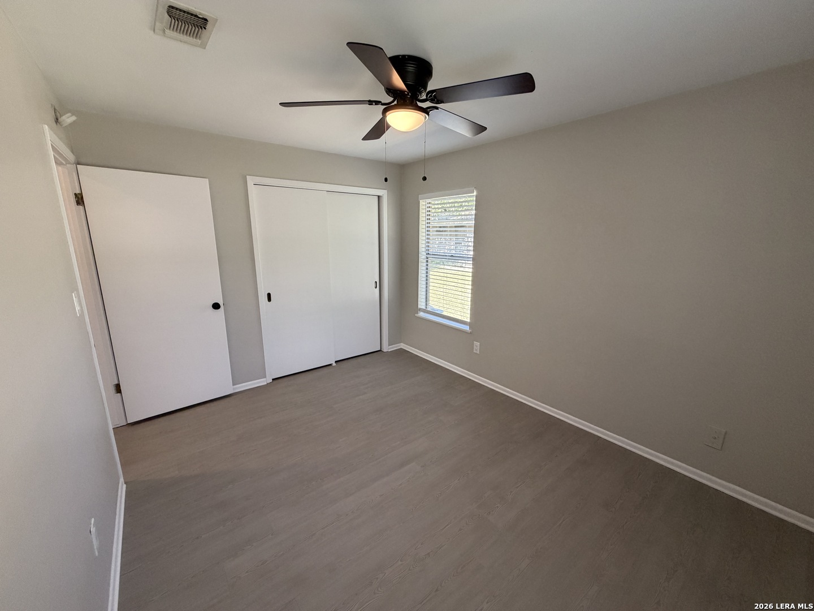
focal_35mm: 14
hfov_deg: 102.1
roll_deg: +0.0
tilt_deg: -12.0
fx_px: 329
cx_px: 407
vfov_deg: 85.7
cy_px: 306
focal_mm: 2.22
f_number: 2.2
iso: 320
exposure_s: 1/121
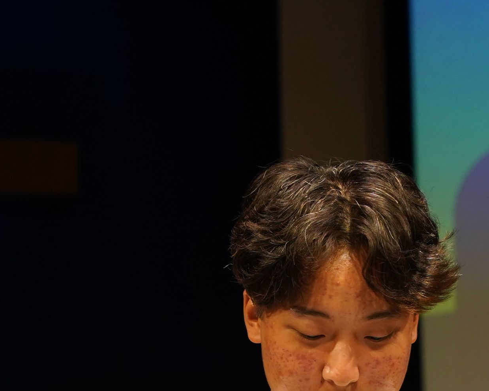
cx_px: 262
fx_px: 3705
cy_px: 479
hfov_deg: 7.6
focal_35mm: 256
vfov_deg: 6.0
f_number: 4.5
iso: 1600
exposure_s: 1/320
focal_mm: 88
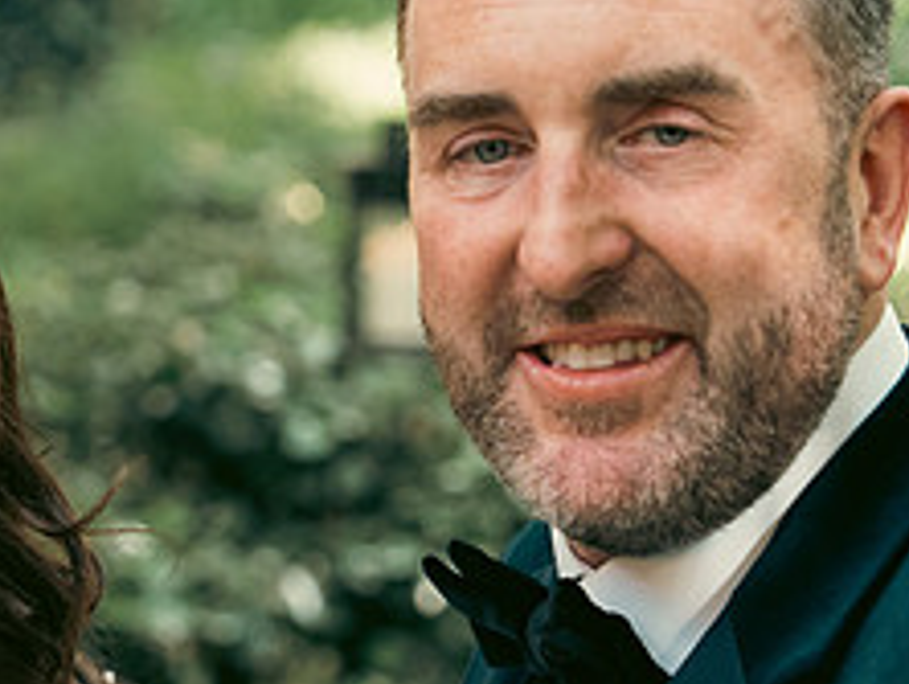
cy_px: 526
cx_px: 262
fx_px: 4153
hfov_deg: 12.5
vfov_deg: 9.4
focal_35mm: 158
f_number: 3.5
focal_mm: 63
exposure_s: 1/250
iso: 1250
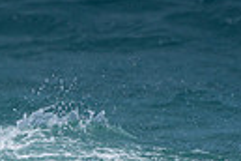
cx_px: -296
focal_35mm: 2760
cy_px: 288
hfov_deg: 0.7
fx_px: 18475
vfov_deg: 0.5
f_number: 5.6
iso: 90
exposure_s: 1/2000
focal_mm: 500
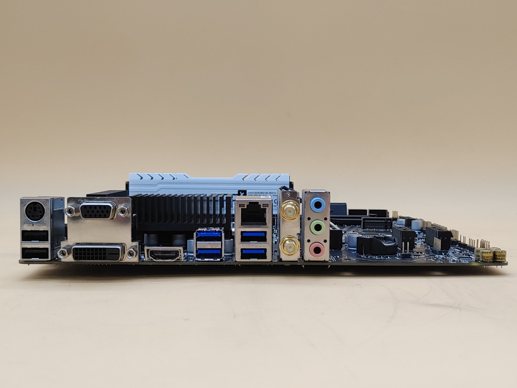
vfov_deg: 36.8
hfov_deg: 47.9
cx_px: 258
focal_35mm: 39
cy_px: 194
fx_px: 582
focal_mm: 4.36
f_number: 1.8
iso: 50
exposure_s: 1/152
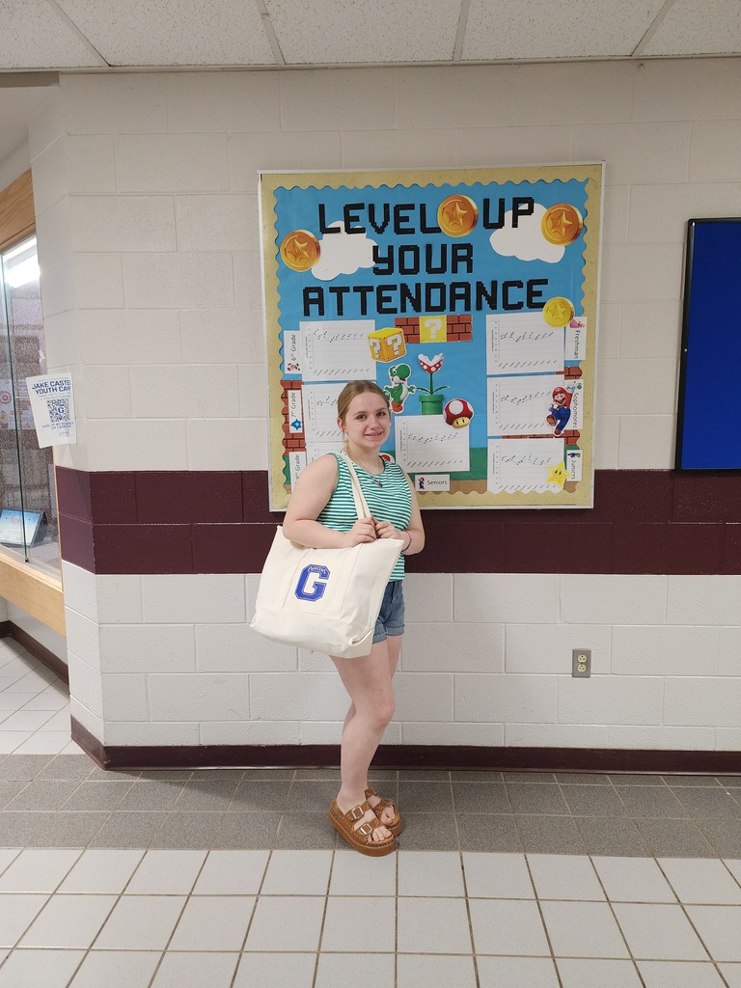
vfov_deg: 73.9
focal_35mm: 23
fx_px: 656
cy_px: 494
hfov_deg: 58.9
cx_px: 370
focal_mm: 6.4
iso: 640
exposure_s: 1/120
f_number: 1.8
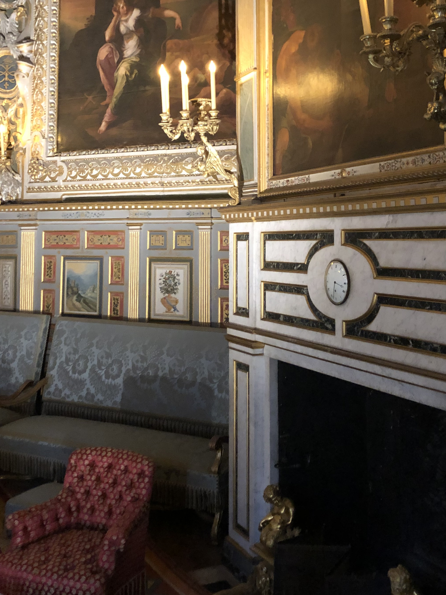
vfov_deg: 44.3
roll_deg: +0.8
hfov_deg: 34.3
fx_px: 722
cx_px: 256
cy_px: 212
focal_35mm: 42
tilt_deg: +3.9
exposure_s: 1/4
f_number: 1.8
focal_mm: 4
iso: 100
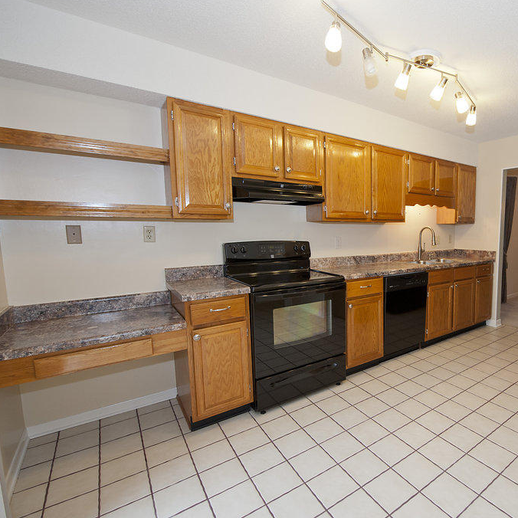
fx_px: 305
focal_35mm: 18
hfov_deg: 76.7
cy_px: 258
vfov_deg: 80.7
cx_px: 366
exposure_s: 1/160
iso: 1000
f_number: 4.5
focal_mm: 14
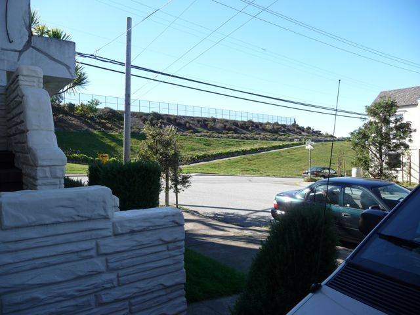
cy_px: 158
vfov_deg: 49.7
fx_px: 340
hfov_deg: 63.4
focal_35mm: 28
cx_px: 210
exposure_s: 1/400
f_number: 3.3
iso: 100
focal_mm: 4.7
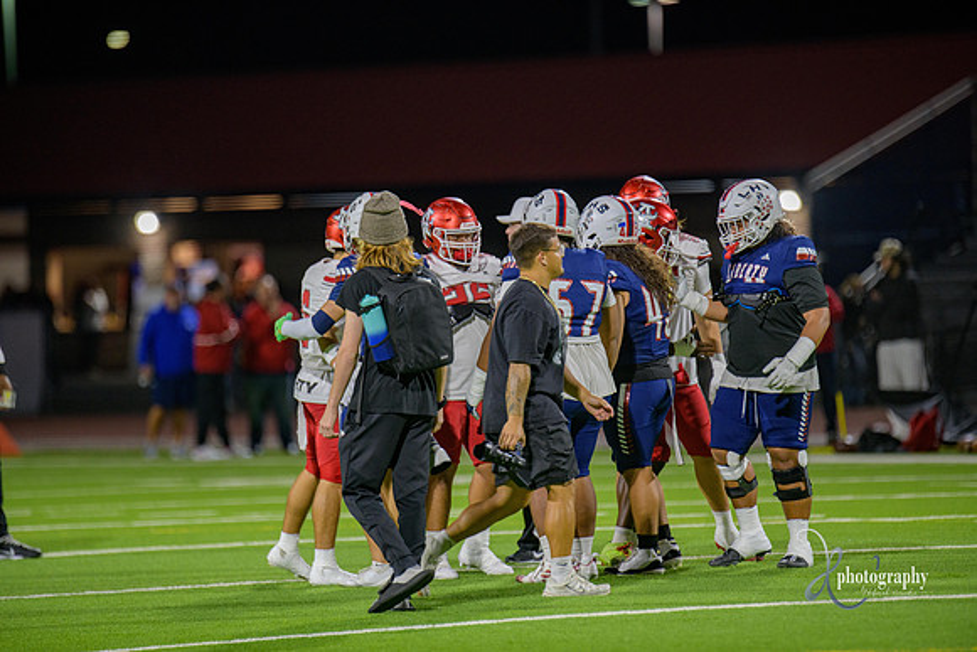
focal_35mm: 300
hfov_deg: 6.9
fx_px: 8143
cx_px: 488
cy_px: 326
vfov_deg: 4.6
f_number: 2.8
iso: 1250
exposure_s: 1/250
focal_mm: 300
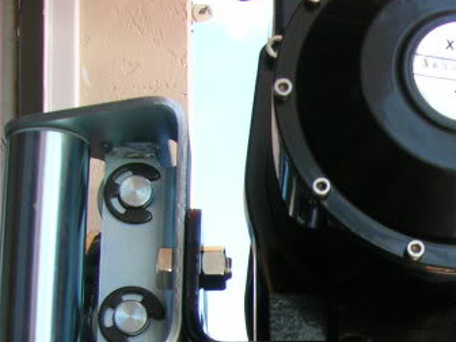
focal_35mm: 81
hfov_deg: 22.8
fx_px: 1067
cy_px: 368
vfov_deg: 17.6
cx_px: 491
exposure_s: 1/77.7
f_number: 4.9
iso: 50
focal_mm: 5.7
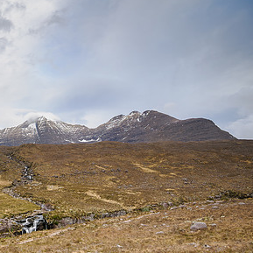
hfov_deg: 44.2
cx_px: 5
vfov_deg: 49.9
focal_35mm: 32
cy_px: 174
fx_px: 265
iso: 200
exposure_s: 1/80
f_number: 4
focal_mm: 9
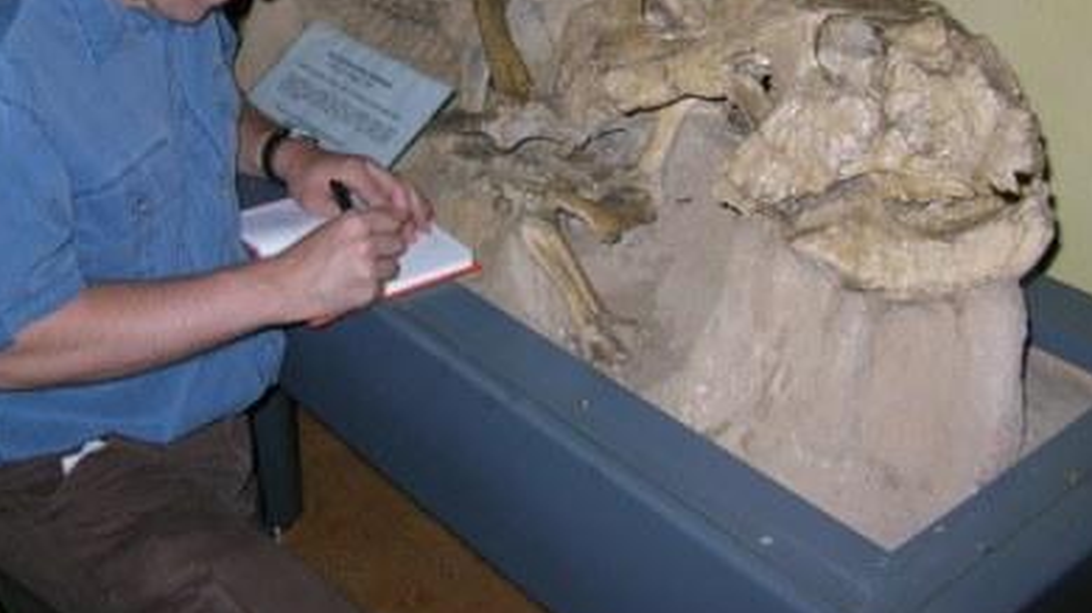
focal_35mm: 45
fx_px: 1302
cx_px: 482
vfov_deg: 26.2
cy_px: 175
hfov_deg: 45.4
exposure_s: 1/60.1
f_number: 2.7
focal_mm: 6
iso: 50
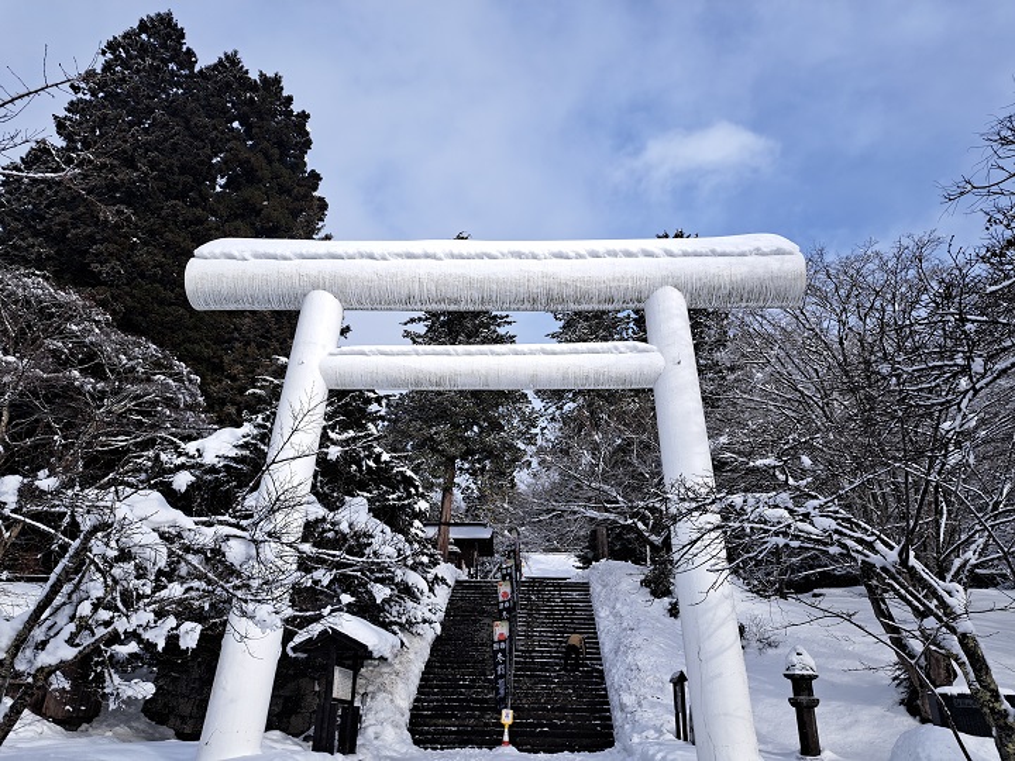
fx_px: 704
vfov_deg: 56.8
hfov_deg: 71.6
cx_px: 508
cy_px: 380
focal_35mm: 24
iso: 50
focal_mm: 5.23
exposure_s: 1/823
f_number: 1.8
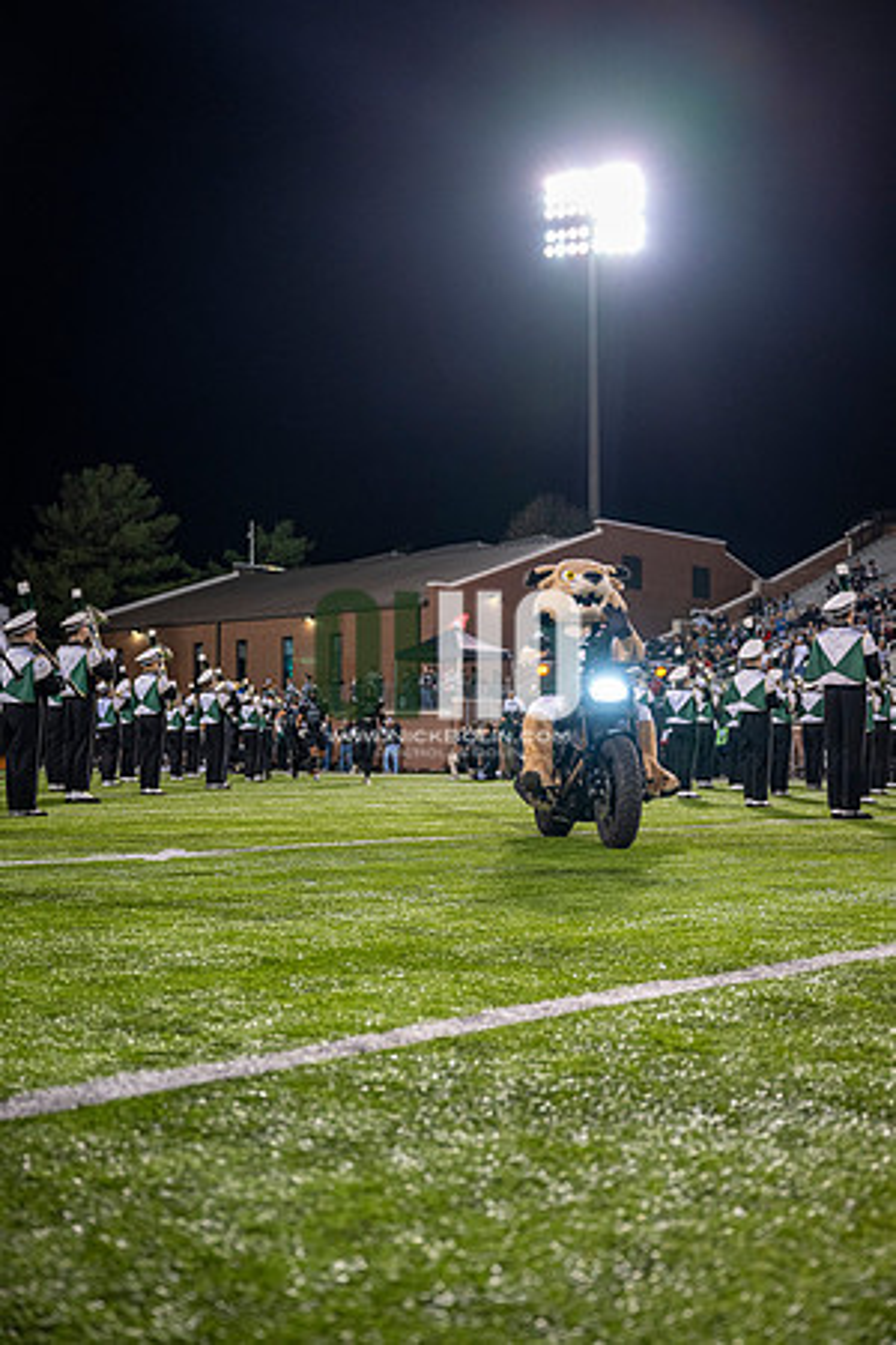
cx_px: 448
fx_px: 1568
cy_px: 672
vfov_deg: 46.4
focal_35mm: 42
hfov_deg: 31.9
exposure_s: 1/500
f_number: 3.2
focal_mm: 42
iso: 1250
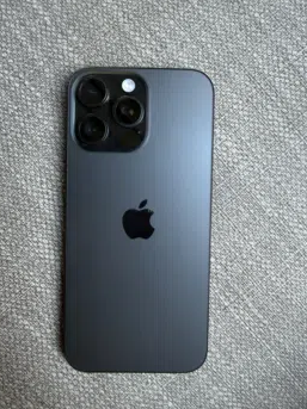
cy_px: 193
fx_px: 331
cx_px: 142
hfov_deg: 49.7
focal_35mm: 28
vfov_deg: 63.4
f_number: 2.2
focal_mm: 2.22
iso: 200
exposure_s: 1/50
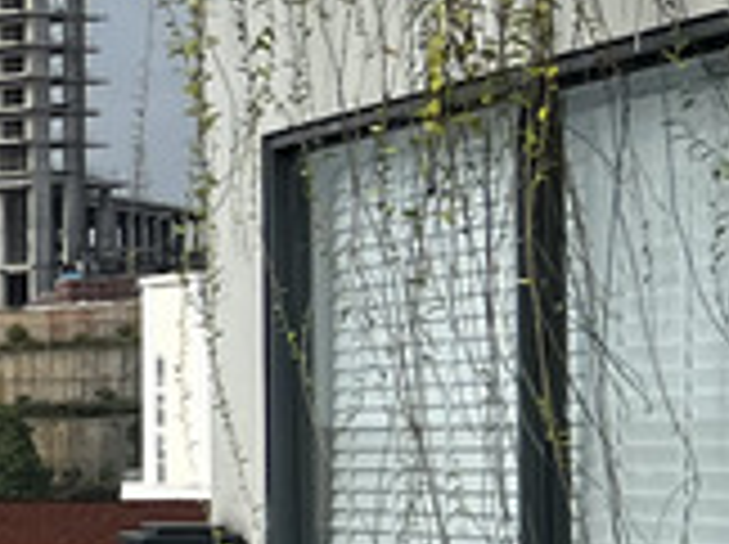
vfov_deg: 7.7
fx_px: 4058
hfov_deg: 8.8
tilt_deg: +1.7
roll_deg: +0.4
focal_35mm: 193
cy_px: 342
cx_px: -1278
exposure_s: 1/6993
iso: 50
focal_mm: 5.7
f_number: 1.5
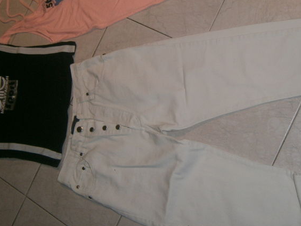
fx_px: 400
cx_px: 205
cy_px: 78
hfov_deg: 40.6
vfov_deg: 31.3
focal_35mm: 46
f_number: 2.8
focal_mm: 4.7
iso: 80
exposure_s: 1/30
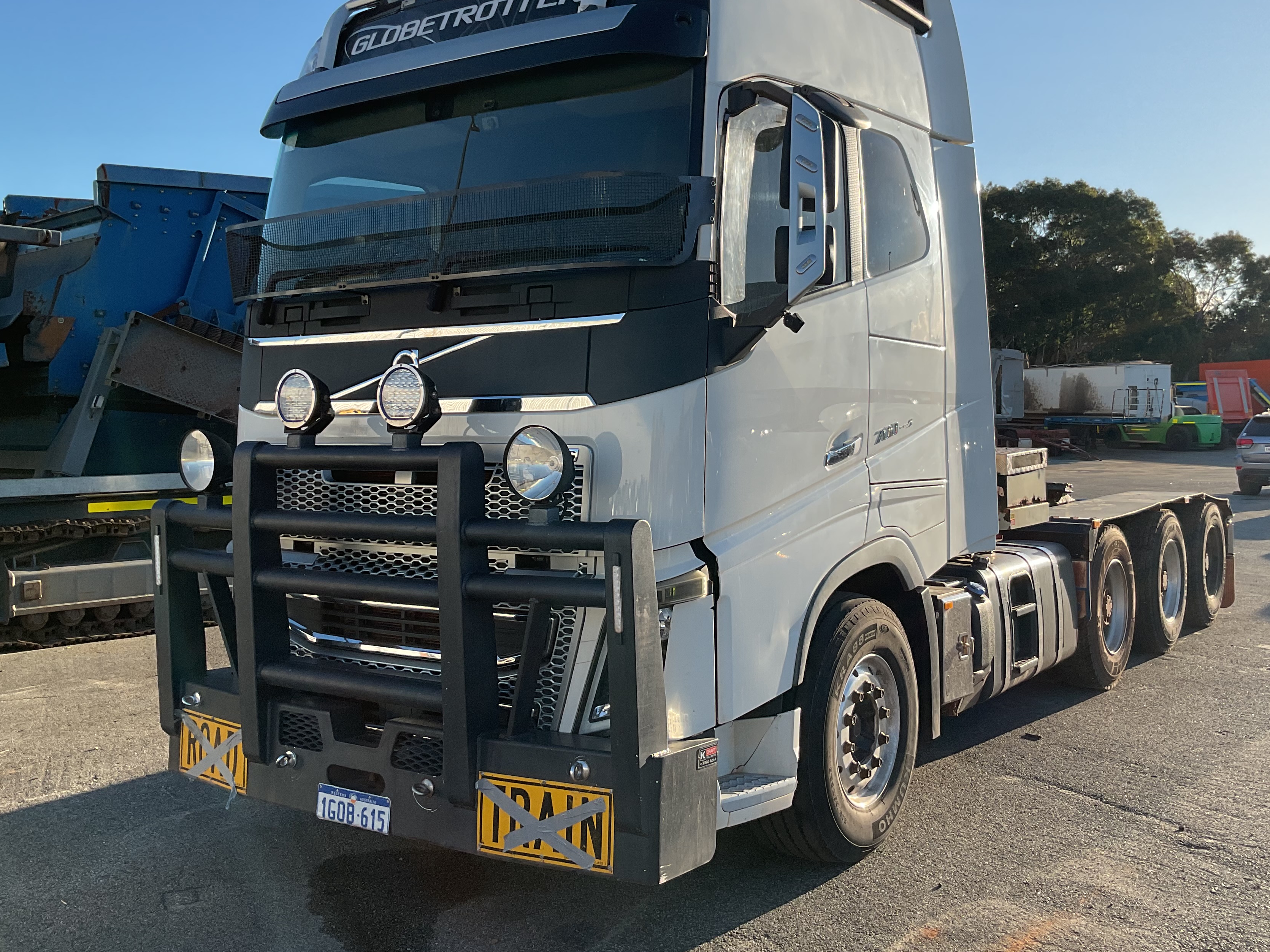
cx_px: 703
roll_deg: -2.2
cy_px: 395
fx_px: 1284
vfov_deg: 40.6
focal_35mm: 35
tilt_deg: -0.7
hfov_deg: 52.5
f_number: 1.8
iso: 16
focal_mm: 3
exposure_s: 1/1121
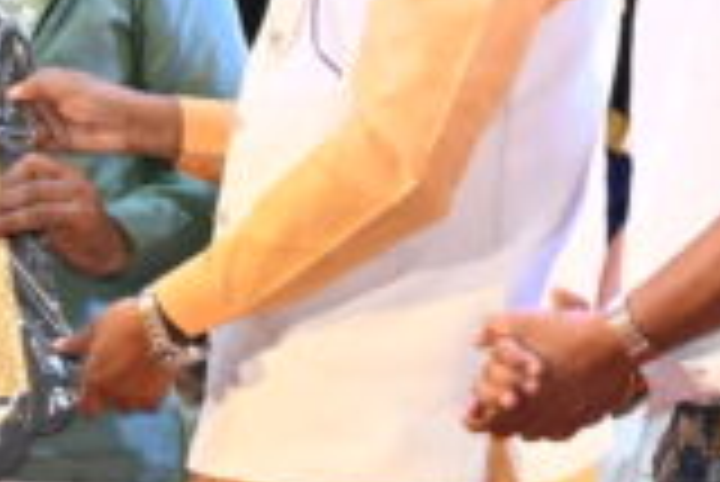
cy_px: 144
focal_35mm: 237
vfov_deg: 5.8
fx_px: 4752
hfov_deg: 8.3
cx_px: -612
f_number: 6.3
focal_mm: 33
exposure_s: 1/60
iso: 800
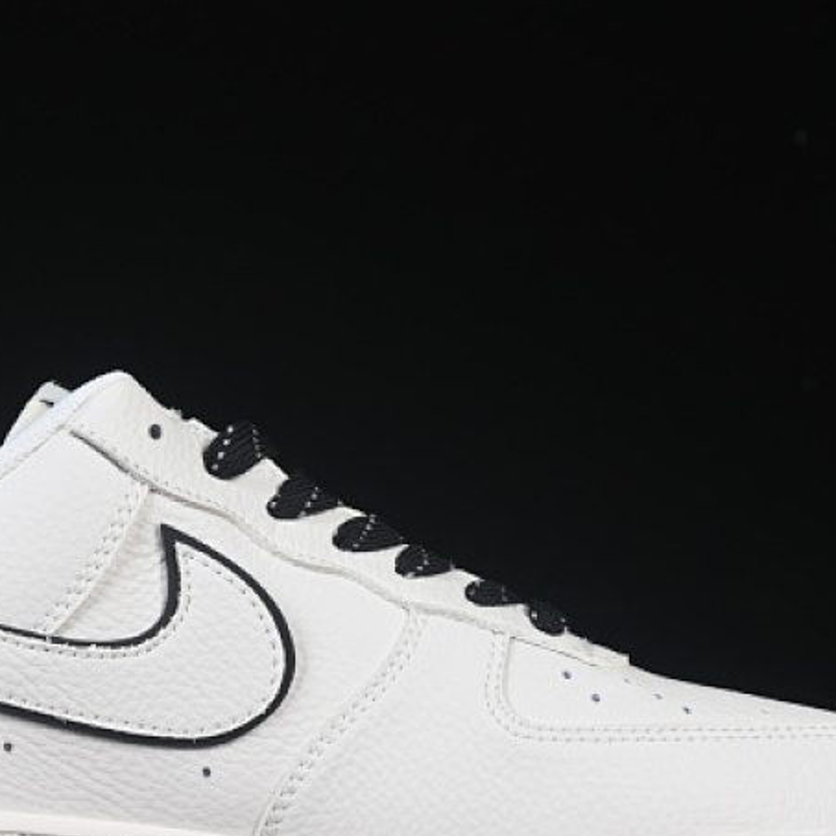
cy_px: 598
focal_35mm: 152
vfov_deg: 11.5
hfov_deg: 11.5
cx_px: 245
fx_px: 4153
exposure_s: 1/100
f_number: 8
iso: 160
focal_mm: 50
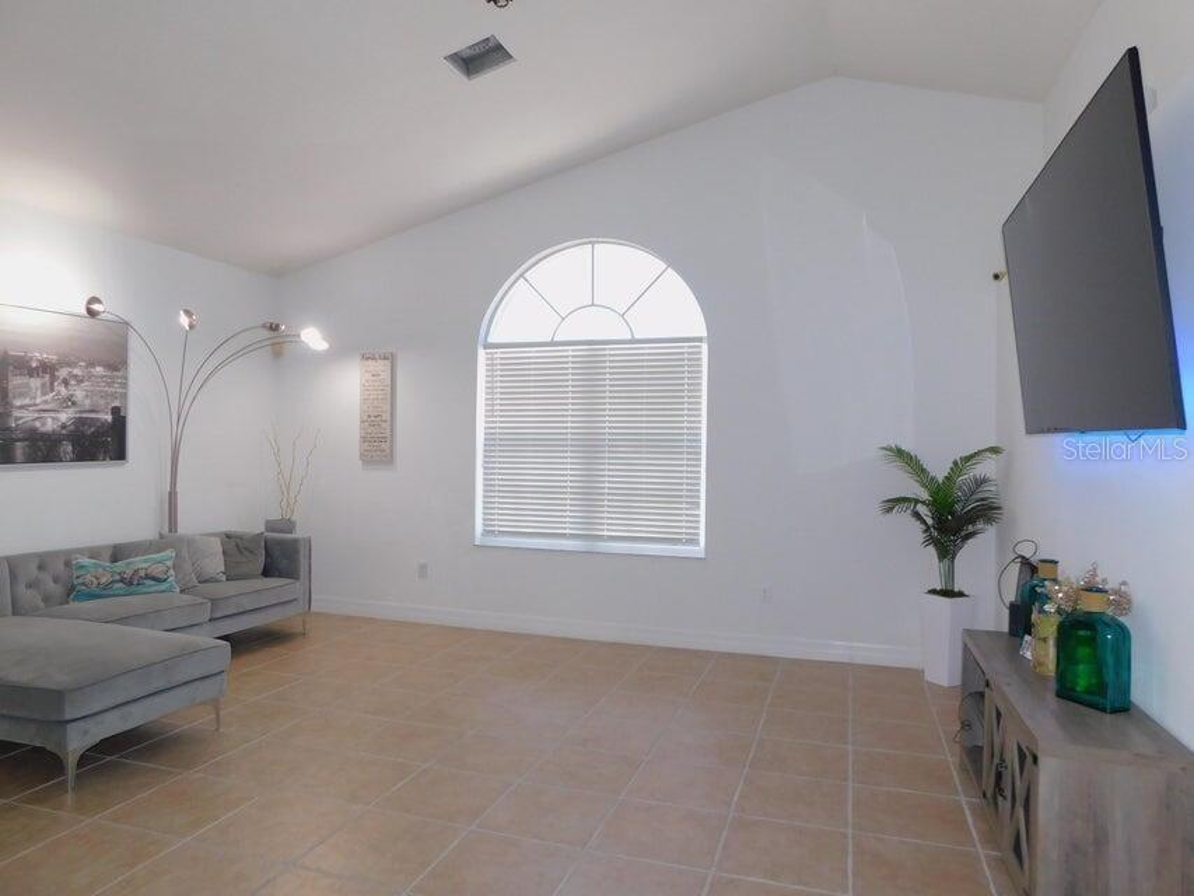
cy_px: 448
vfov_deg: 58.9
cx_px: 597
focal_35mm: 23
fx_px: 793
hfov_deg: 73.9
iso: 160
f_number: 3
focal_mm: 4
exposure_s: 1/30
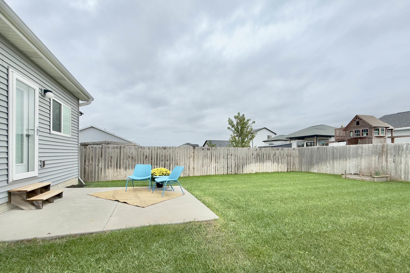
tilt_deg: -0.3
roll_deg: +1.8
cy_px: 153
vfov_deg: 77.0
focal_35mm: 15
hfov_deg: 100.4
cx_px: 206
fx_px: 171
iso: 40
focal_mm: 2.22
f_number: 2.2
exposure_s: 1/717
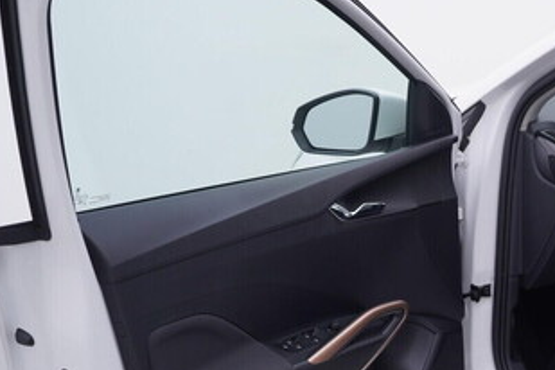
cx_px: 472
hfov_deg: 30.4
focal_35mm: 64
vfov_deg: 21.2
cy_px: 234
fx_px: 987
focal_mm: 24
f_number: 4
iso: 125
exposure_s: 1/60
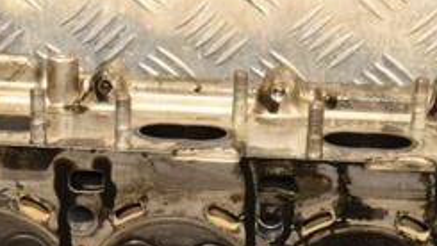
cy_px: 282
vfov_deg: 9.7
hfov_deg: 17.4
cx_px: 232
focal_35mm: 123
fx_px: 1426
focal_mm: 32
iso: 800
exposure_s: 1/100
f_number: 5
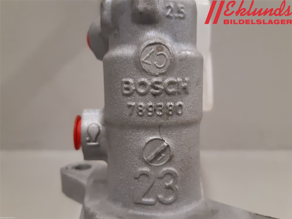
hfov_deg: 67.3
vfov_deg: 53.1
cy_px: 110
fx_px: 219
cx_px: 146
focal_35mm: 26
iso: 200
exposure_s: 1/50
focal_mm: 3.93
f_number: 1.7
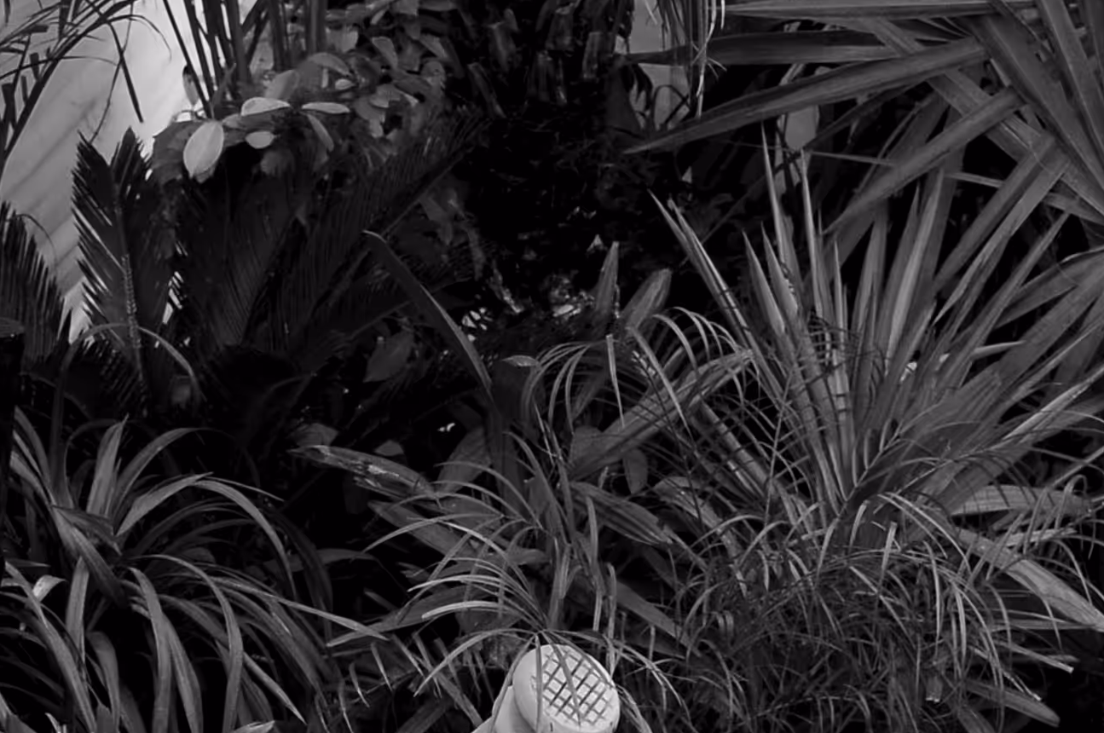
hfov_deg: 13.8
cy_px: 881
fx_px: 4564
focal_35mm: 149
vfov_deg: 9.1
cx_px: 399
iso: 250
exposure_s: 1/125
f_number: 5.6
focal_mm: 30
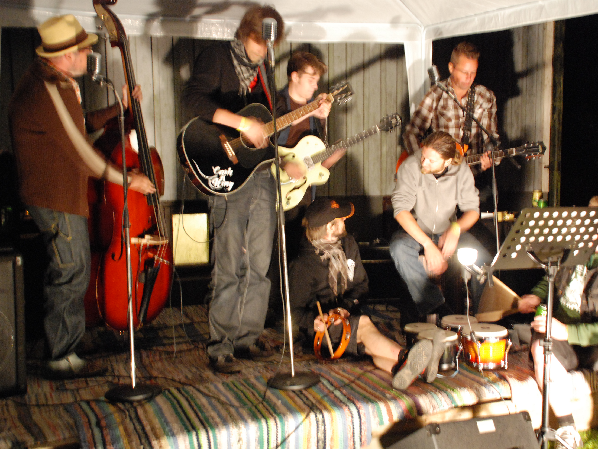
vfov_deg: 31.5
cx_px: 331
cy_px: 221
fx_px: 795
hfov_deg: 41.2
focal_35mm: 46
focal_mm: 28
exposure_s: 1/8
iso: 1600
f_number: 4.5
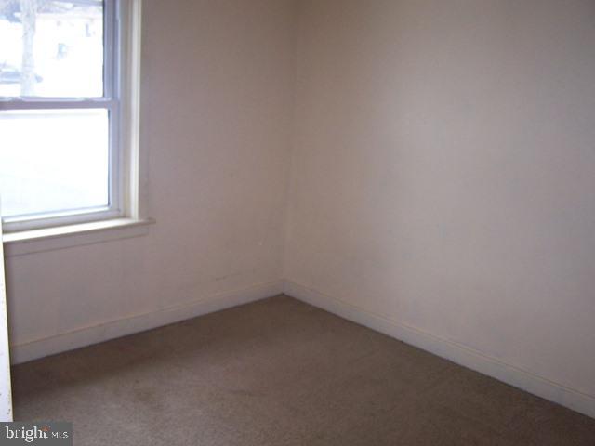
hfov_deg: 49.0
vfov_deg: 37.7
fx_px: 653
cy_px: 223
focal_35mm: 38
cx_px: 298
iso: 160
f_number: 2.8
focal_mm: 6.3
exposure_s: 1/60
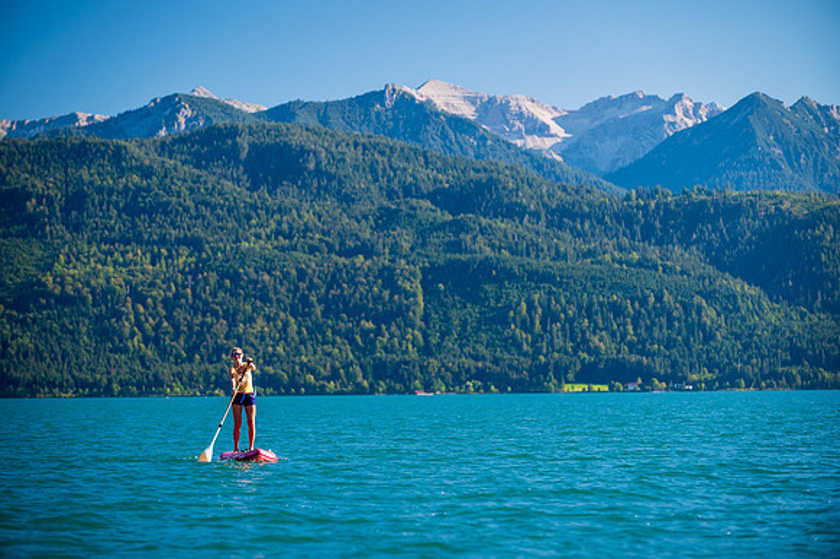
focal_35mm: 130
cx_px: 420
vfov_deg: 10.5
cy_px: 280
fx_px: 3031
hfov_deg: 15.8
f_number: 4
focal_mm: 130
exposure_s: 1/250
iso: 125
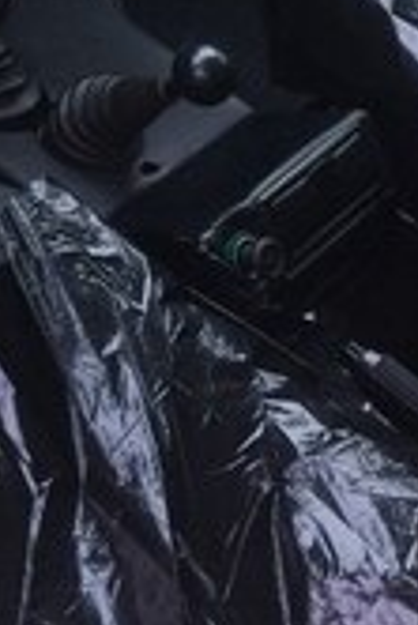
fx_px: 1564
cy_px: -233
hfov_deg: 14.6
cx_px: -121
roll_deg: -0.2
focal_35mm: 90
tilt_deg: -28.8
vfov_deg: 20.3
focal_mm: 4.15
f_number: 2.2
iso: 64
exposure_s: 1/33
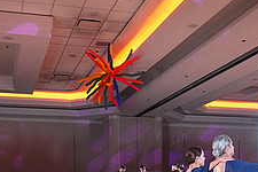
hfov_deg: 32.4
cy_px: 210
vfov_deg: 20.4
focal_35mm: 62
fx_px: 444
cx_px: 120
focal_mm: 24
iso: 5000
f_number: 4.5
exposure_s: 1/400
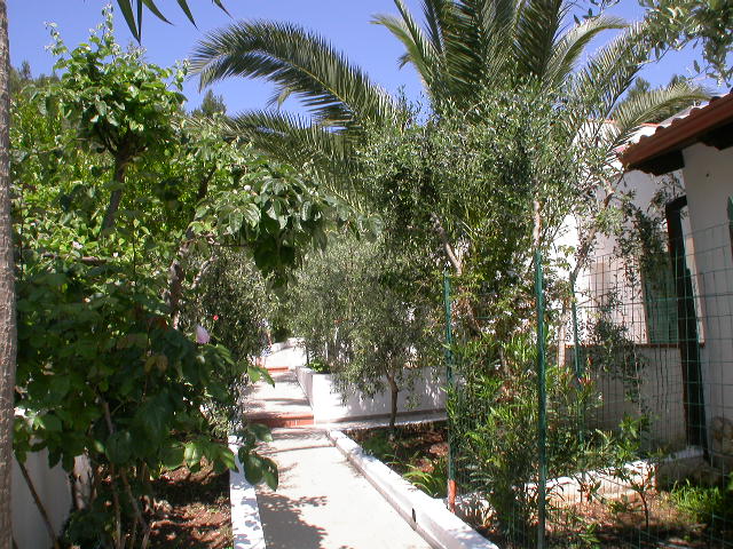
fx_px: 805
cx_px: 366
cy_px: 274
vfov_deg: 37.7
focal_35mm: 38
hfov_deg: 49.0
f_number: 6.7
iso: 100
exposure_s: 1/268
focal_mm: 7.85
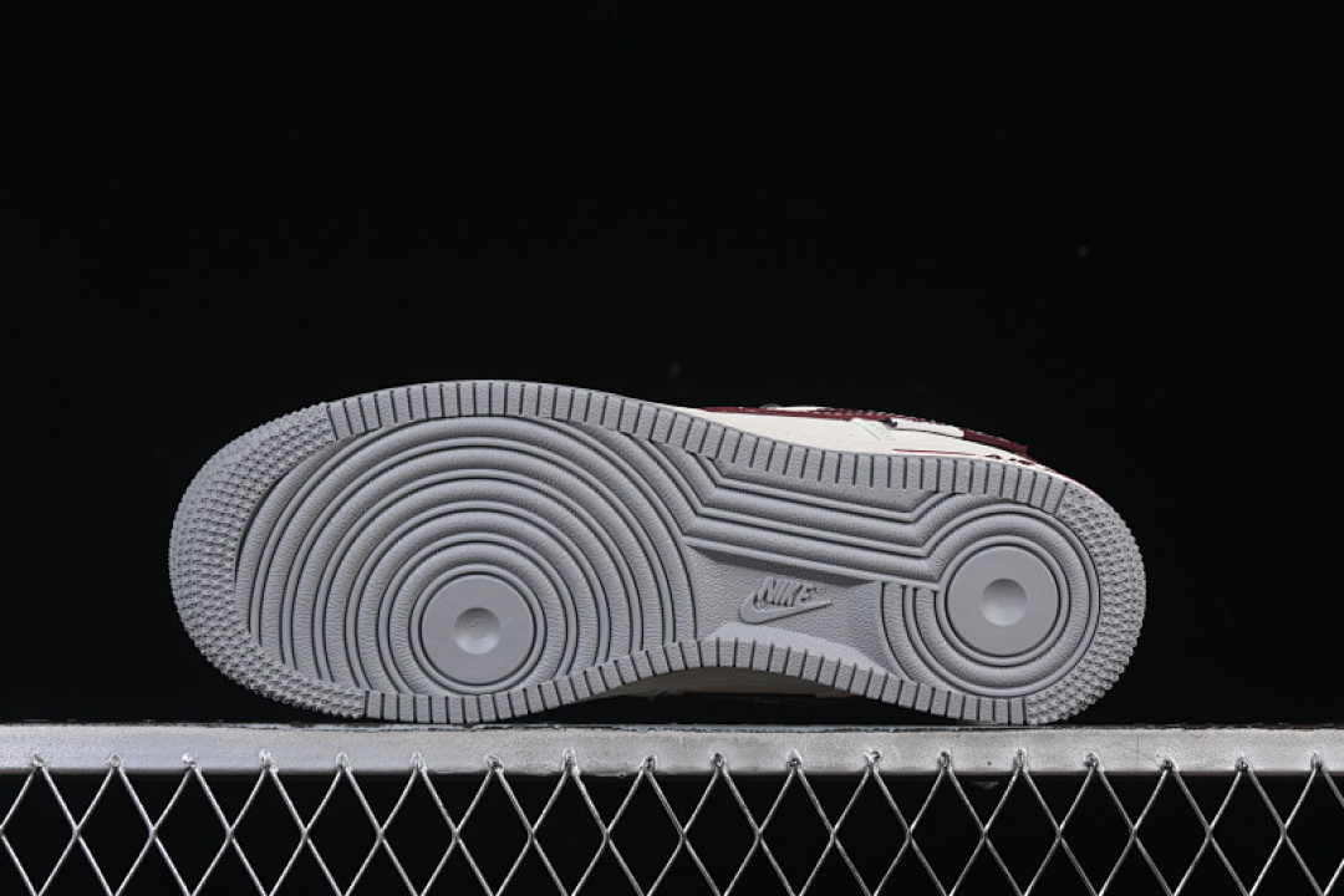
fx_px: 2800
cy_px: 448
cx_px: 672
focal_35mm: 75
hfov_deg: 27.0
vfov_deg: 18.2
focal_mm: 50
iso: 160
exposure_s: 1/80
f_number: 8
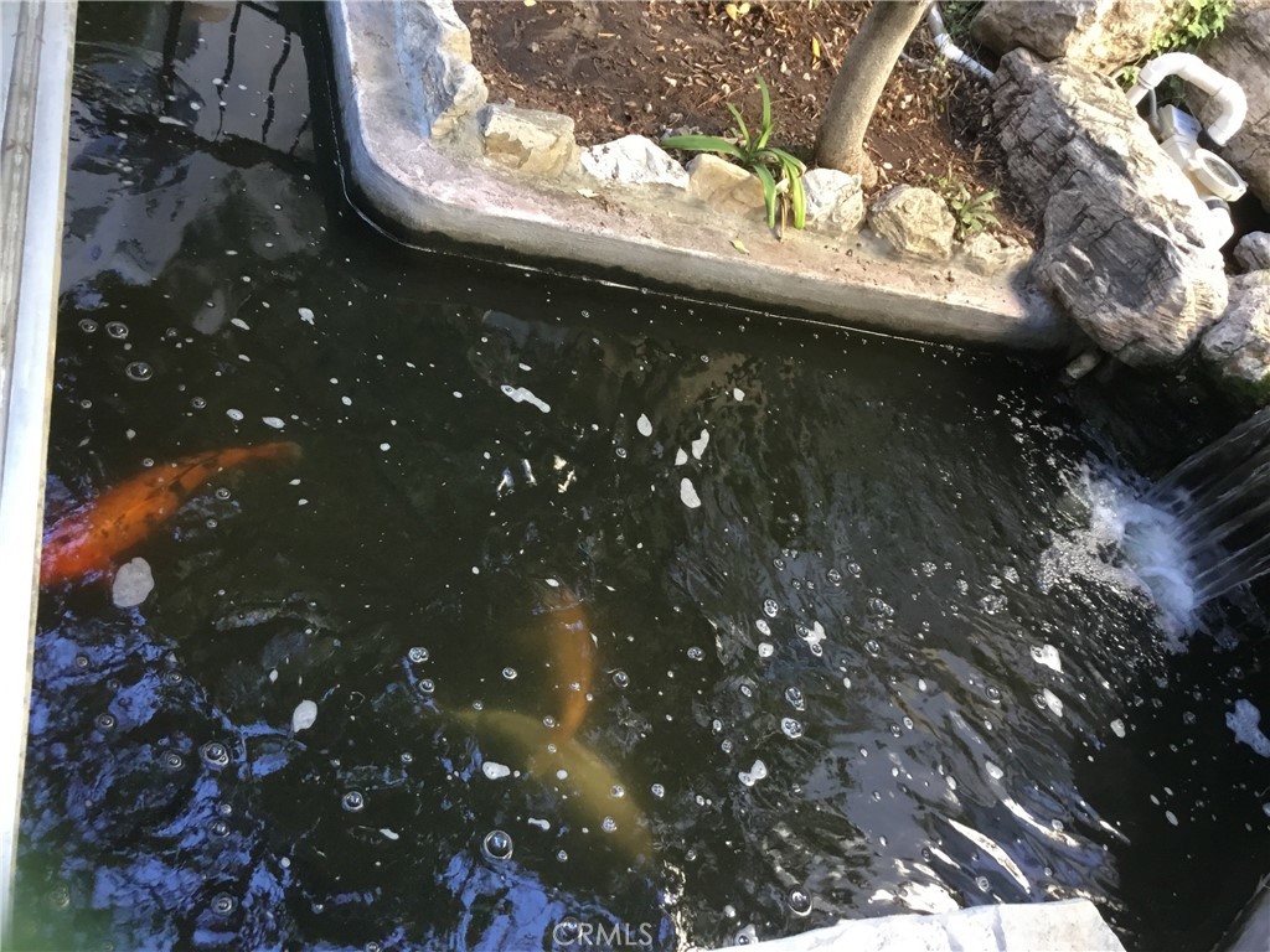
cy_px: 476
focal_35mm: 31
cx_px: 635
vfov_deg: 45.4
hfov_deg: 58.4
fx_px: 1137
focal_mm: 3.3
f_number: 2.4
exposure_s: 1/30
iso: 100
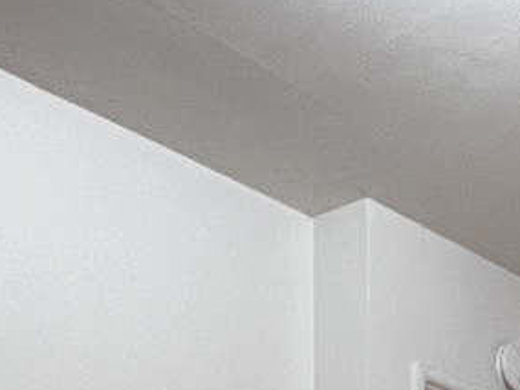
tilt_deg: -12.7
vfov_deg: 14.7
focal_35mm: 66
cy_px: 923
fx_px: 991
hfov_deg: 27.7
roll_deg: -1.5
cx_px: 518
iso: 250
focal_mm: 1.57
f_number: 1.8
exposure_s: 1/60
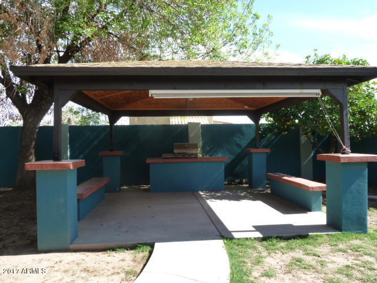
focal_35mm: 25
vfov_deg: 54.9
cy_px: 142
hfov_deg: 69.4
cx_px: 188
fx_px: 272
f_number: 4
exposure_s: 1/160
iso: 125
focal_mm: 4.1
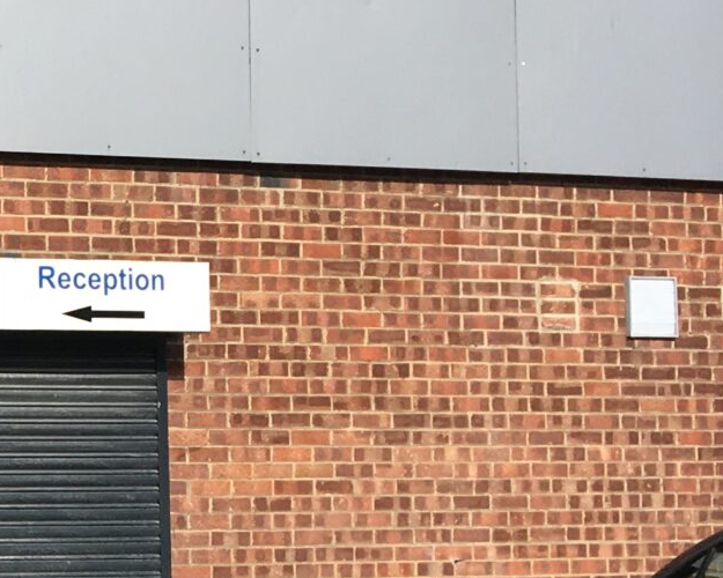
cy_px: 410
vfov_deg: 13.3
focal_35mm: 116
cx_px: -642
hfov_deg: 14.3
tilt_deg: +2.4
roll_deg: -0.2
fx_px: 2482
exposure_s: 1/2262
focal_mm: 4.15
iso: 25
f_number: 2.2
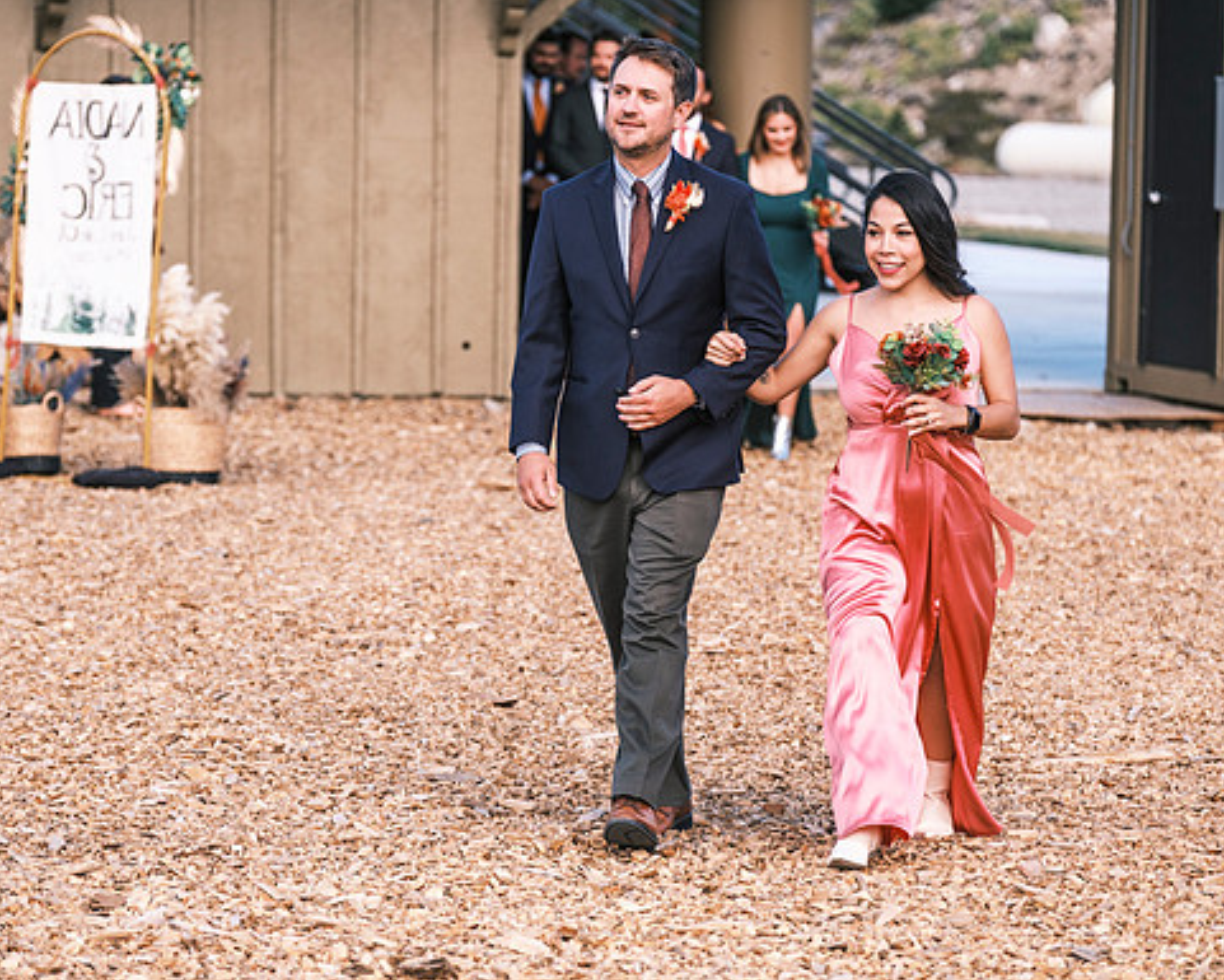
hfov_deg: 12.5
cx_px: 588
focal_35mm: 154
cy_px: 490
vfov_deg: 10.0
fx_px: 5580
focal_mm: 90.6
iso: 400
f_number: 2.8
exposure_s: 1/900
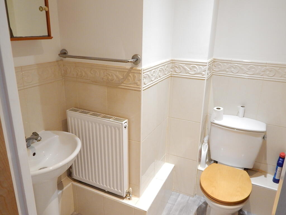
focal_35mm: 28
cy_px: 108
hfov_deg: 63.4
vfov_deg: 49.7
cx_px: 143
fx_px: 231
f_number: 3.2
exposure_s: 1/15
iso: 400
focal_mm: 5.1
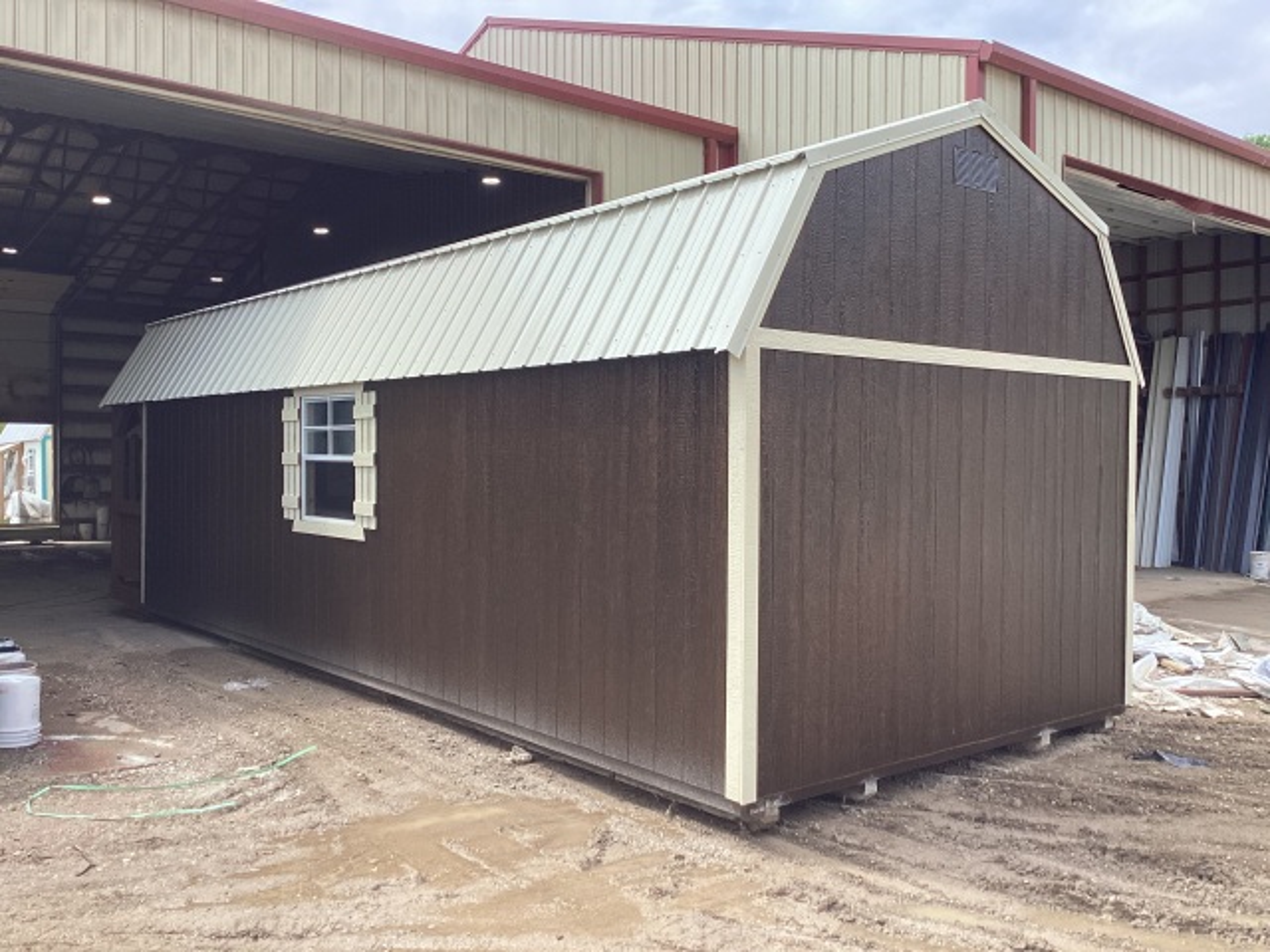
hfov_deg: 58.4
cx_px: 635
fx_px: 1137
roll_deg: +0.9
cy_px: 476
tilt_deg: -1.2
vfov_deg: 45.4
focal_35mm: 31
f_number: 2.4
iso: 25
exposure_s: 1/776
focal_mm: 3.3
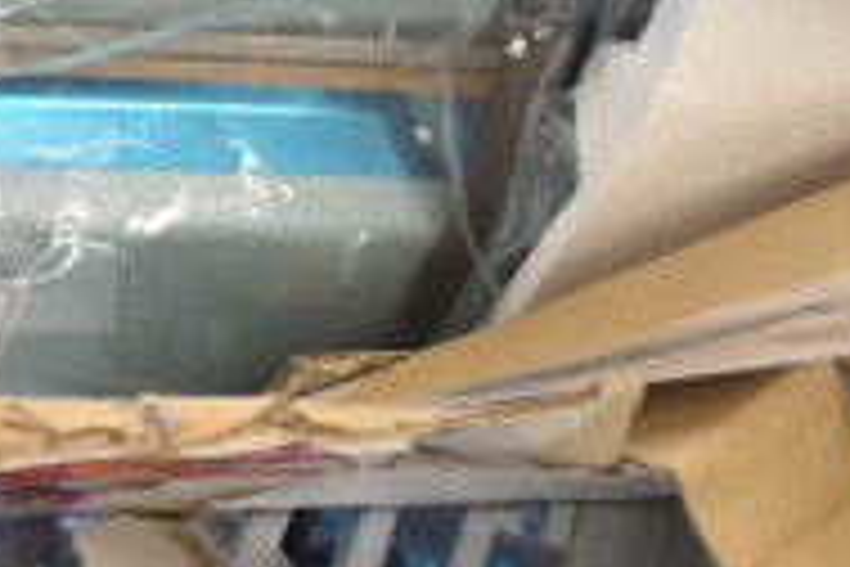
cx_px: -391
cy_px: -25
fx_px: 2054
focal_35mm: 87
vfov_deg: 15.4
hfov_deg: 20.4
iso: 200
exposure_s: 1/30
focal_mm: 18
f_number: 3.5
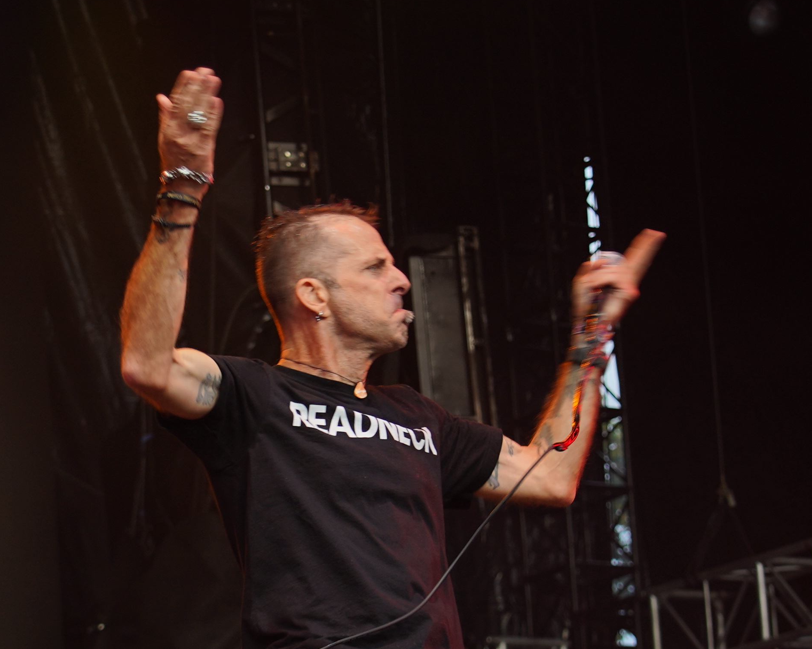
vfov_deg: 10.6
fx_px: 3509
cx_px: 325
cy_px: 420
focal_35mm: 146
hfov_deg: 13.2
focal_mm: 49
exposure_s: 1/125
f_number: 4
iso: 125
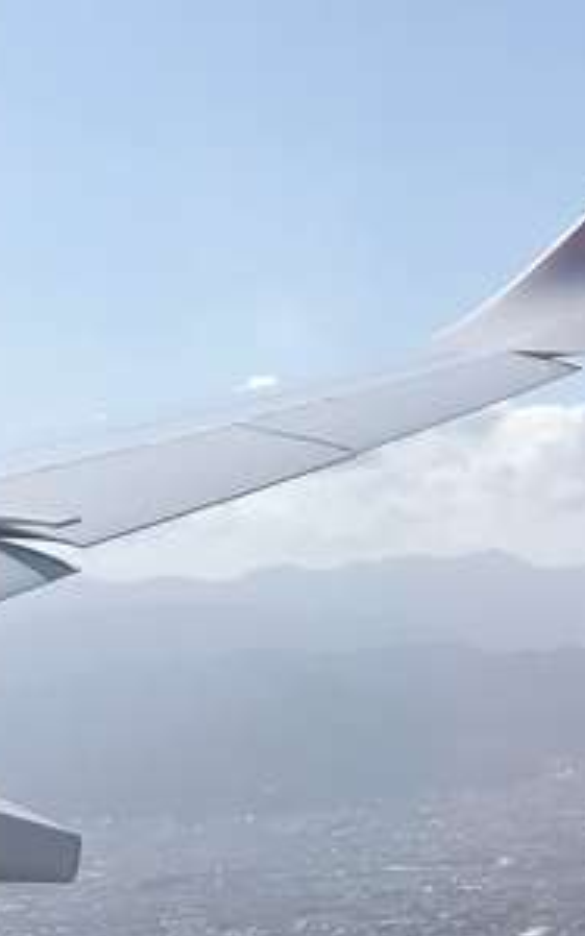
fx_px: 3034
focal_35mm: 119
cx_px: 632
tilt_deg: -9.3
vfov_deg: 16.7
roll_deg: +5.1
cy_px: 1155
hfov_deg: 10.9
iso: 20
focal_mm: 3.99
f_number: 1.8
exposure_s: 1/4808
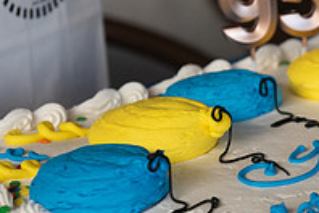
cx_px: 325
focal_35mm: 170
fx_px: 1506
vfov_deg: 8.1
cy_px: 112
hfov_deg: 11.9
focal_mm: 58
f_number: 4
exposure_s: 1/1000
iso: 800
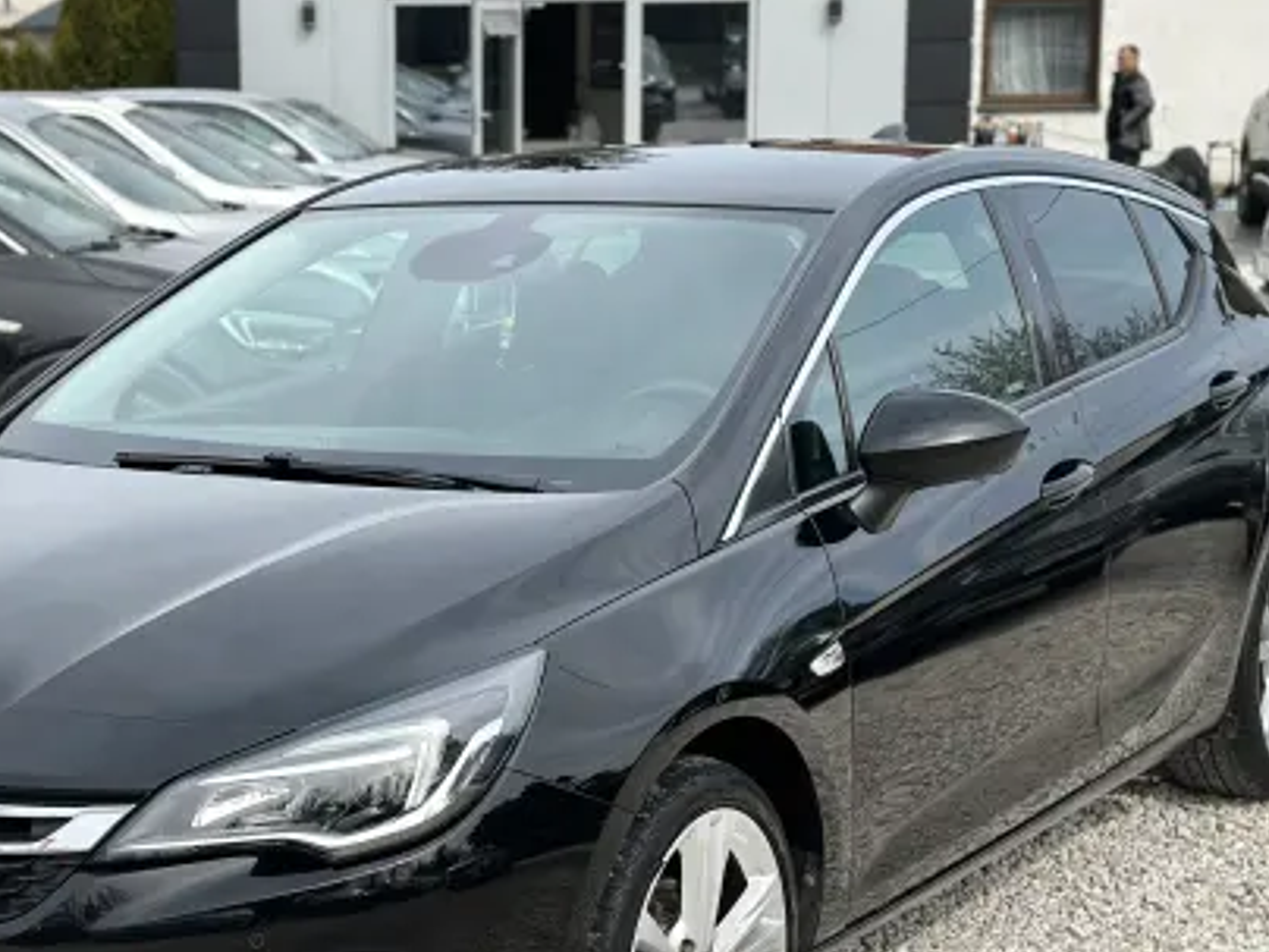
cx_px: 446
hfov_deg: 25.6
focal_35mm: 76
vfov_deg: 19.4
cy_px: 562
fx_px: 2786
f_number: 1.78
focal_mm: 6.86
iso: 80
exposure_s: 1/3472
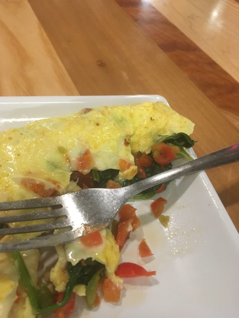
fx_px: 267
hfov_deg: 48.2
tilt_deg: -49.4
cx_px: 120
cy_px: 159
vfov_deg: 61.7
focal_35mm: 29
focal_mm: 4.15
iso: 160
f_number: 2.2
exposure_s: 1/30
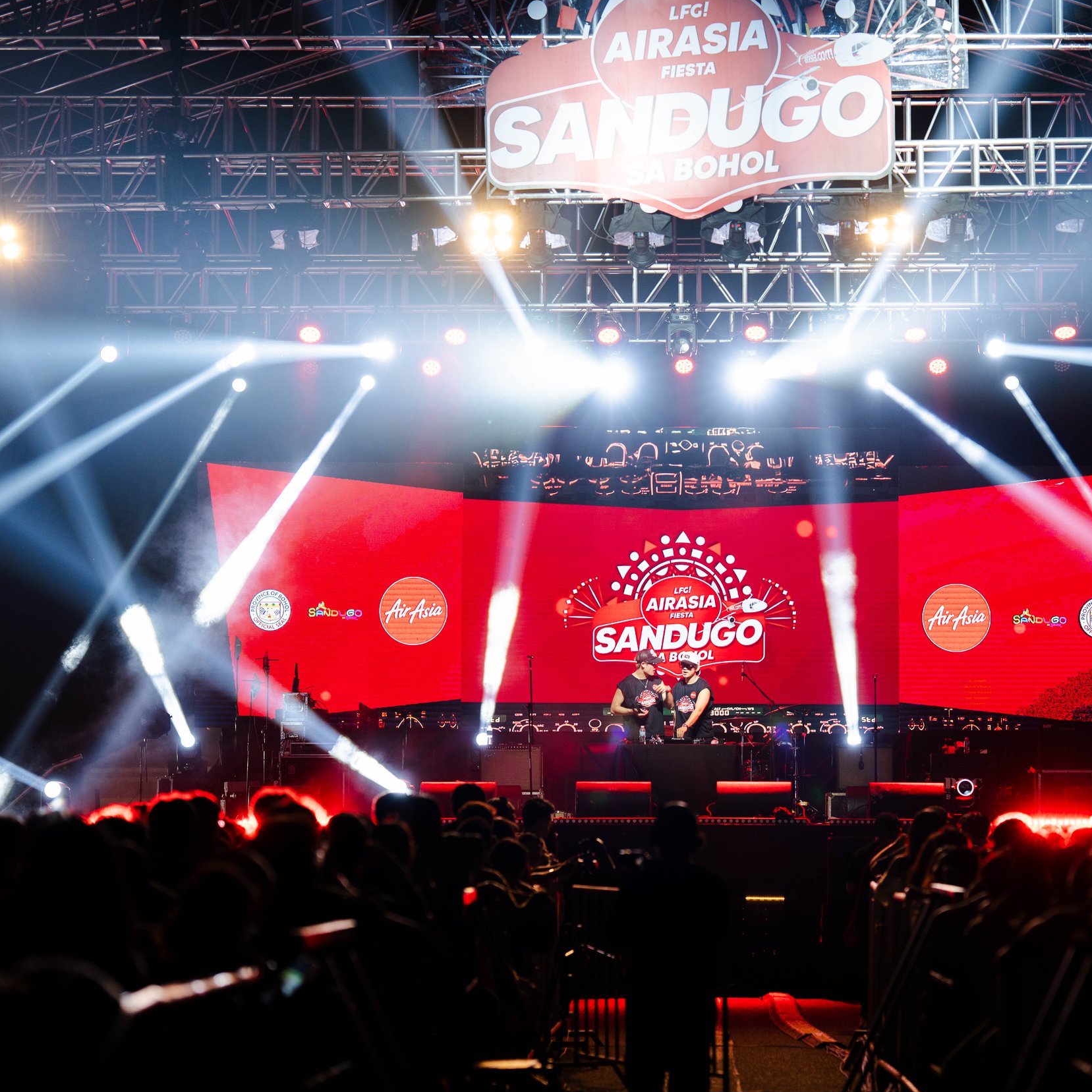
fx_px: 3890
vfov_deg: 16.0
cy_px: 547
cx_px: 707
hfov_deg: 16.0
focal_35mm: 109
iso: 400
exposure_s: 1/250
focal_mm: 85
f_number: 1.8
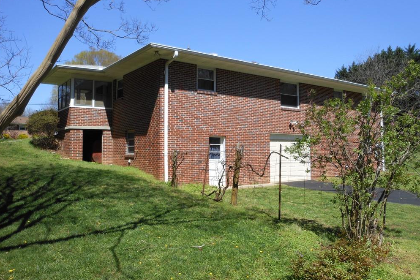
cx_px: 211
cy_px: 136
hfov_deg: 61.9
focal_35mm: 30
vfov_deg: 43.6
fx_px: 350
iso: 80
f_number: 3.7
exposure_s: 1/640
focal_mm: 5
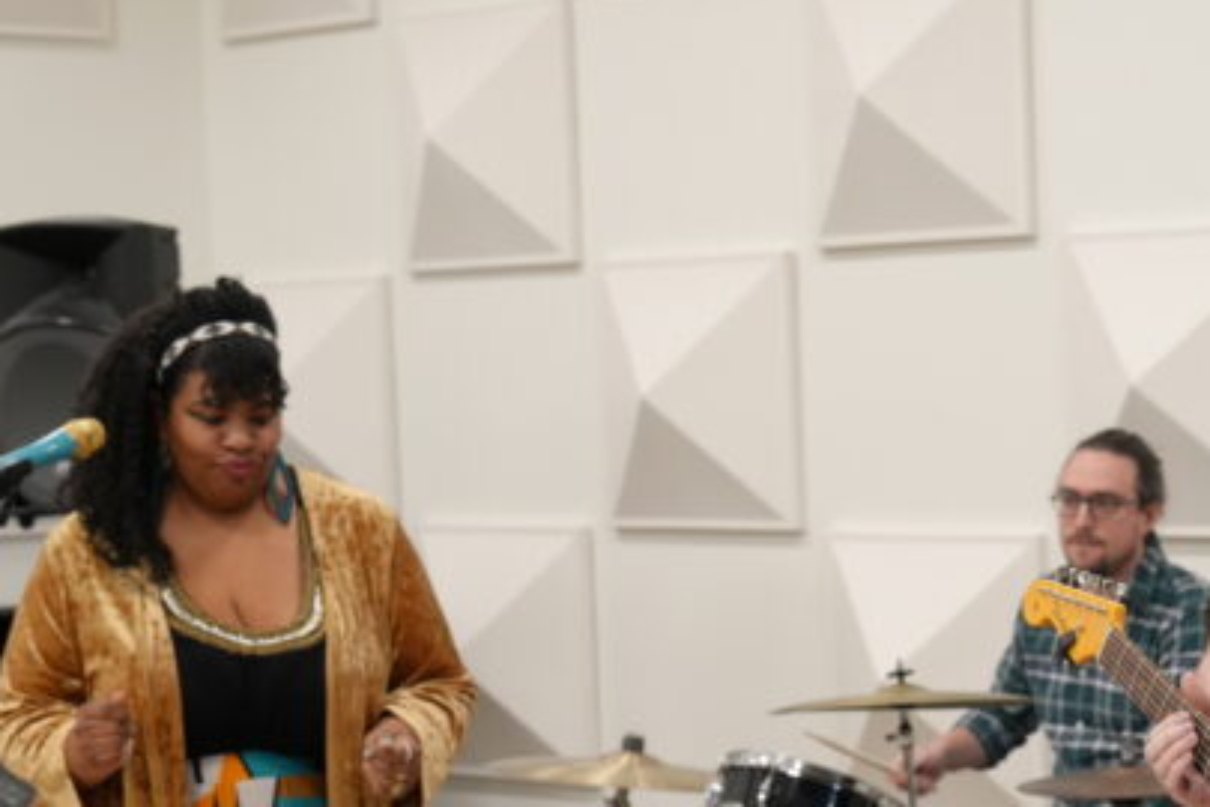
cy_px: 707
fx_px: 3495
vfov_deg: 13.1
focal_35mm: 104
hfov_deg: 19.6
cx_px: 843
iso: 1250
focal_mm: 43
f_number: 4
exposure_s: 1/160
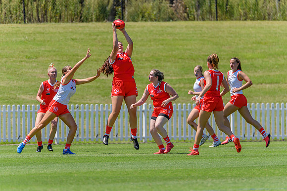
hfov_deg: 3.1
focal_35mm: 666
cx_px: 146
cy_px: 99
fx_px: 5313
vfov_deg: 2.1
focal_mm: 600
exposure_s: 1/2000
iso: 800
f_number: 7.1
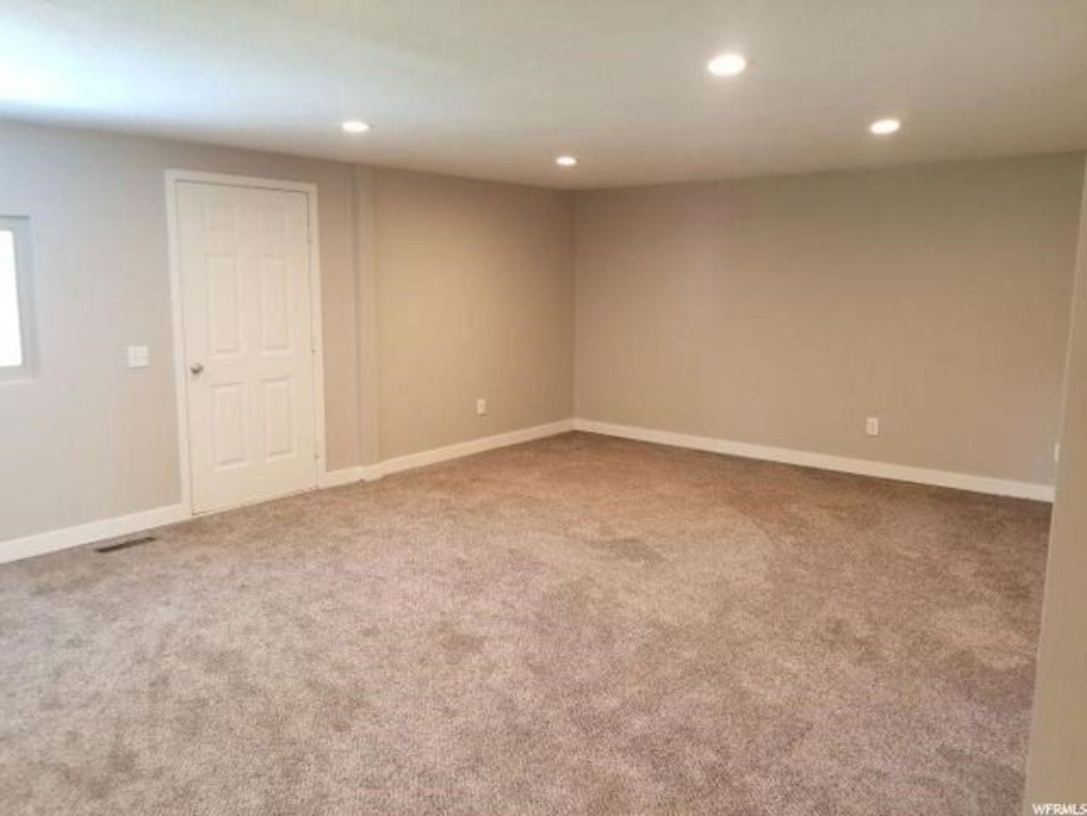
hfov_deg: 67.3
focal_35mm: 26
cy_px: 408
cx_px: 544
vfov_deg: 53.1
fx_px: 816
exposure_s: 1/30
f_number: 1.7
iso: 160
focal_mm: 4.25
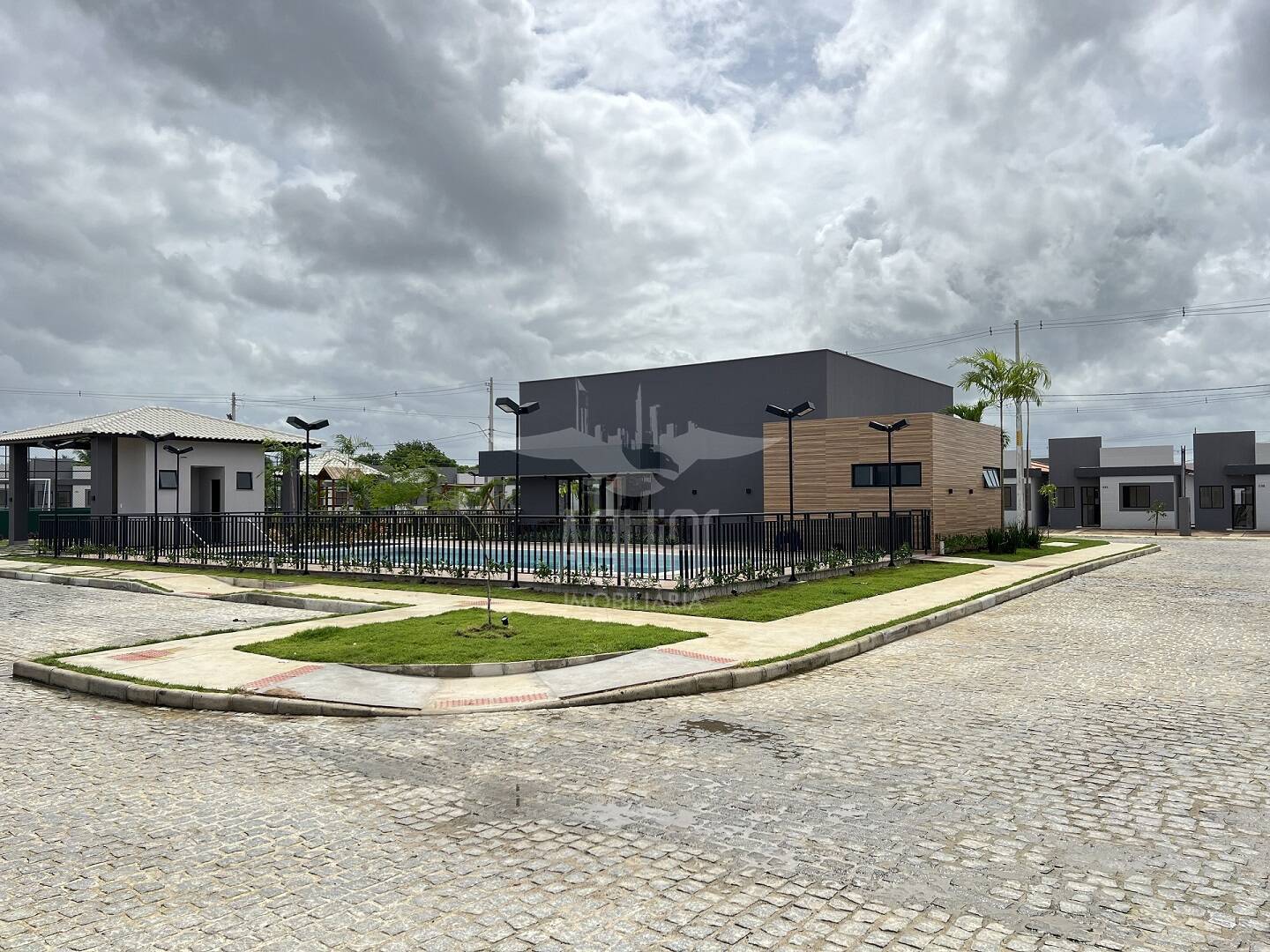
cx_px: 635
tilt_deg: -0.1
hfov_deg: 67.3
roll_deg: +0.5
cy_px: 476
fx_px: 954
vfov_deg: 53.1
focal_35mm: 26
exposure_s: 1/2915
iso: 50
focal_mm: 5.7
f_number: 1.5
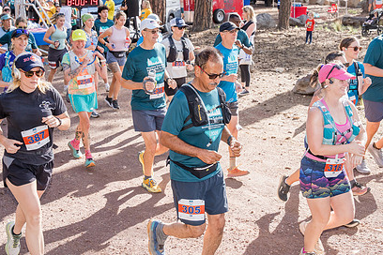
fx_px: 596
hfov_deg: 35.6
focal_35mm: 56
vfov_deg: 24.2
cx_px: 210
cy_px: 114
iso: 800
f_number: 5
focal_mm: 39.4
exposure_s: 1/640
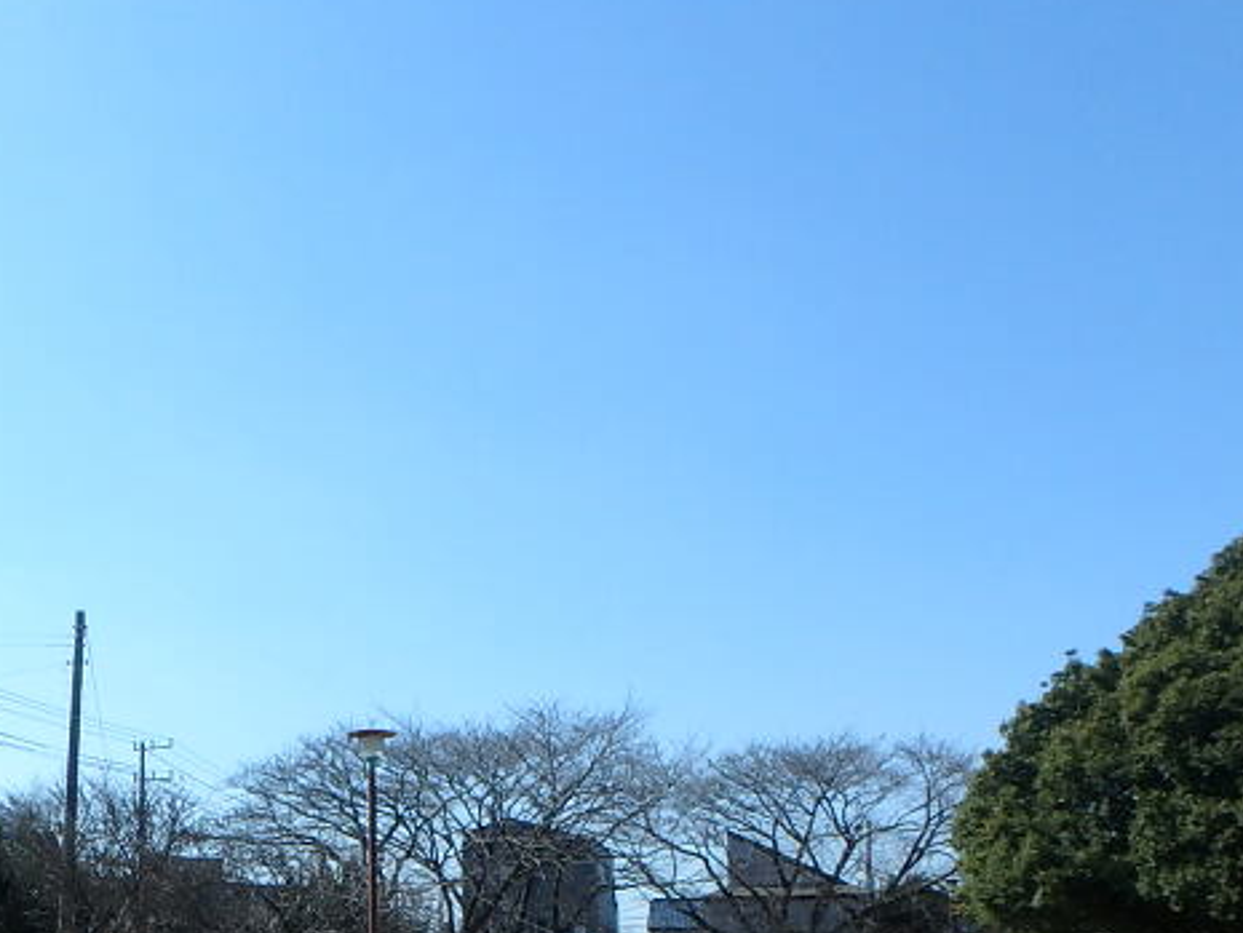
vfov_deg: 31.3
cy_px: 917
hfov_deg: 42.5
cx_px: 313
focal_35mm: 43
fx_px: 1544
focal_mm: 3.7
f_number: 6
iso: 125
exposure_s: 1/500
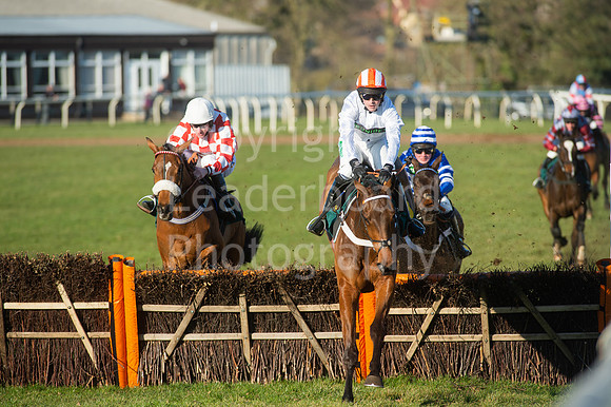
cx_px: 306
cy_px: 204
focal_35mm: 300
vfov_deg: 4.6
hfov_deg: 6.9
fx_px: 5089
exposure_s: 1/2500
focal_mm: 300
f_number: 7.1
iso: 400
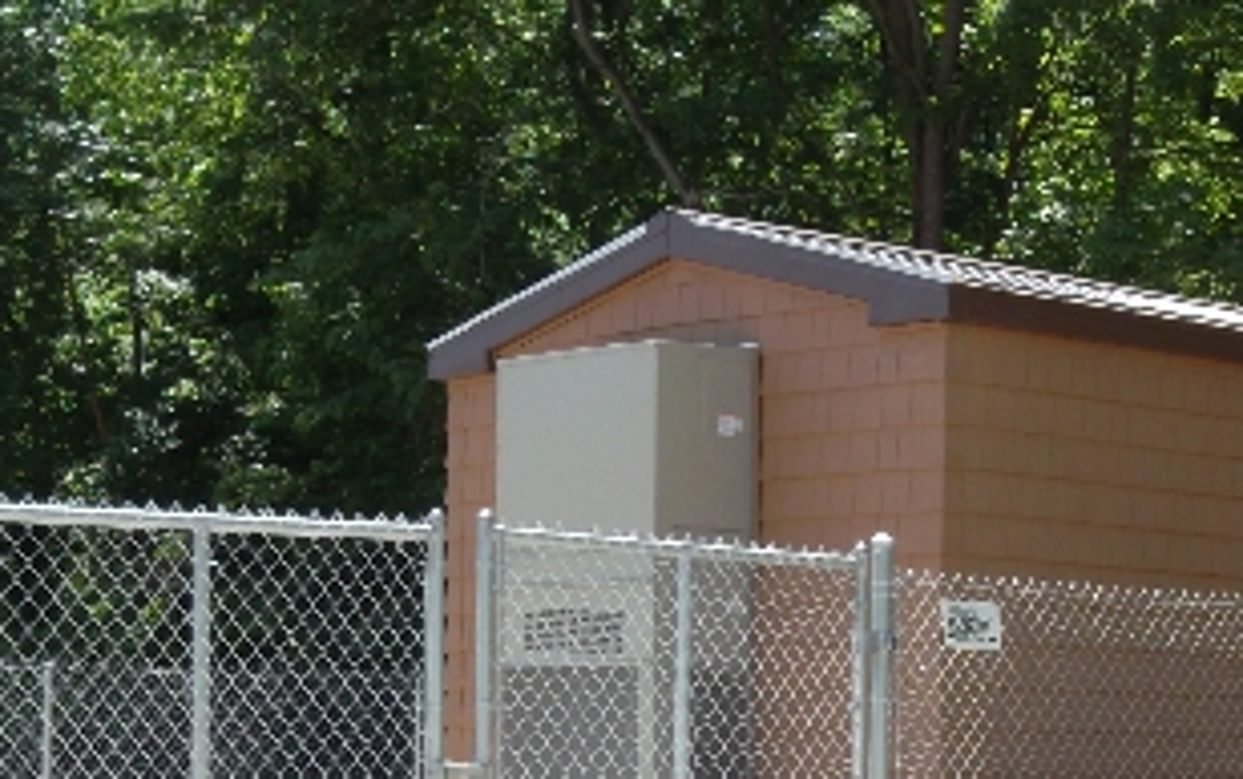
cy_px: 751
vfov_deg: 14.7
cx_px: 880
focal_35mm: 88
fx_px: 2983
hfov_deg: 23.4
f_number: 3.7
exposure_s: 1/350
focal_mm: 5.7
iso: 80
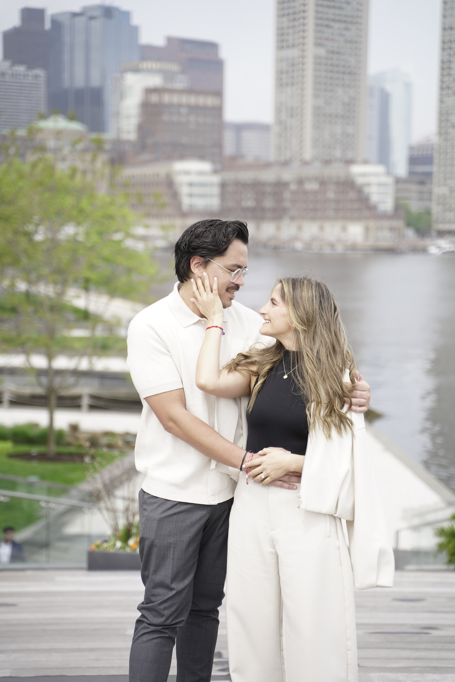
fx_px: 1421
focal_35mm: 75
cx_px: 228
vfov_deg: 27.0
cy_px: 341
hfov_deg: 18.2
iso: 100
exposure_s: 1/1000
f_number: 2.8
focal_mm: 75
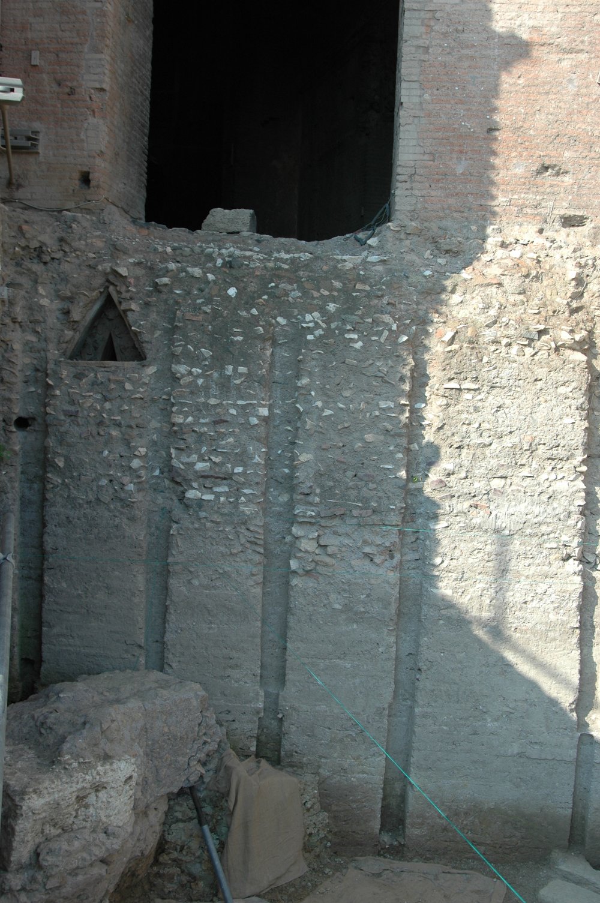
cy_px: 452
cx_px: 300
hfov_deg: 31.8
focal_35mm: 42
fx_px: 1052
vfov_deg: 46.4
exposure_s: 1/200
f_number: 7.1
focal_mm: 28
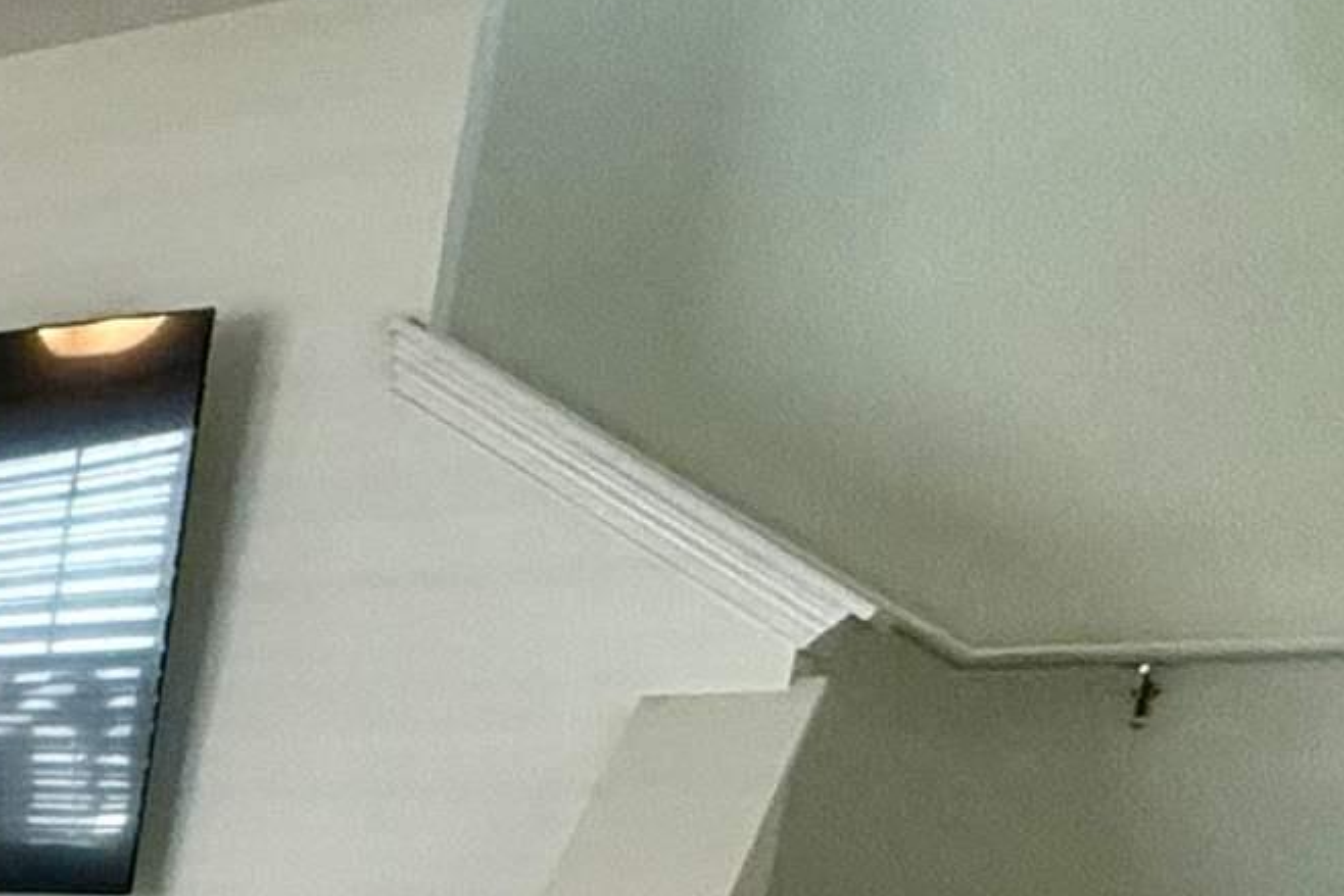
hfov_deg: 17.0
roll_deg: -2.4
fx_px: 2539
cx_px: -1595
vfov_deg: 17.9
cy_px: 1339
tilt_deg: -10.2
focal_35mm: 68
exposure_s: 1/120
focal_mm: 2.22
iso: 320
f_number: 2.2
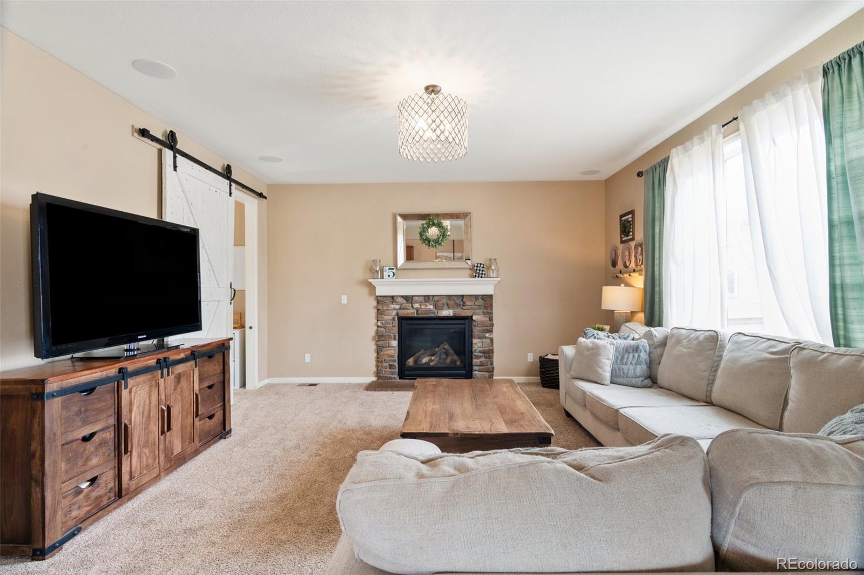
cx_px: 432
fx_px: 408
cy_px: 288
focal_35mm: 17
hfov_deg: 93.3
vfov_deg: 70.3
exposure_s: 1/5
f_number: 8
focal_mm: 17
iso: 400
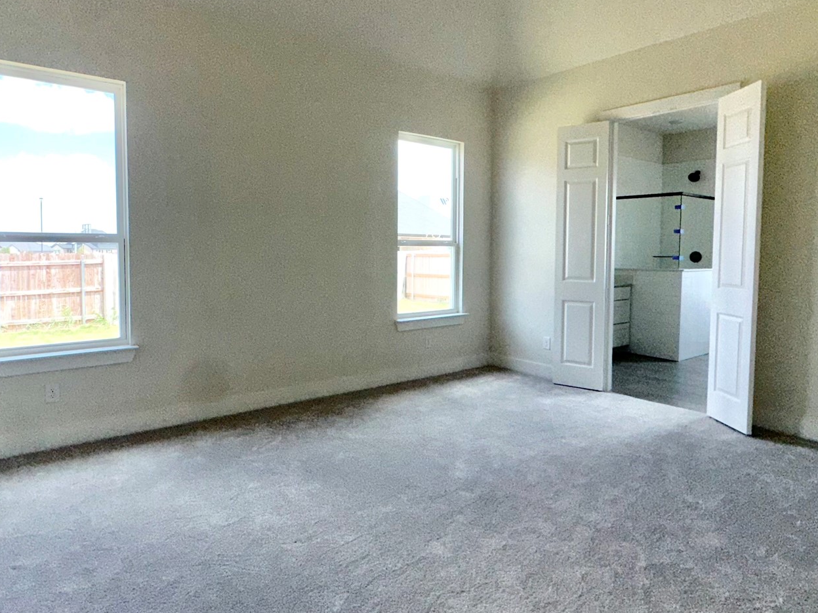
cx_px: 380
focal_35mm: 23
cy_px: 280
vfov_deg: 58.8
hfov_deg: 73.8
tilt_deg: -3.5
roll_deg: -0.7
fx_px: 543
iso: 32
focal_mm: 2.22
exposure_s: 1/535
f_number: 2.2
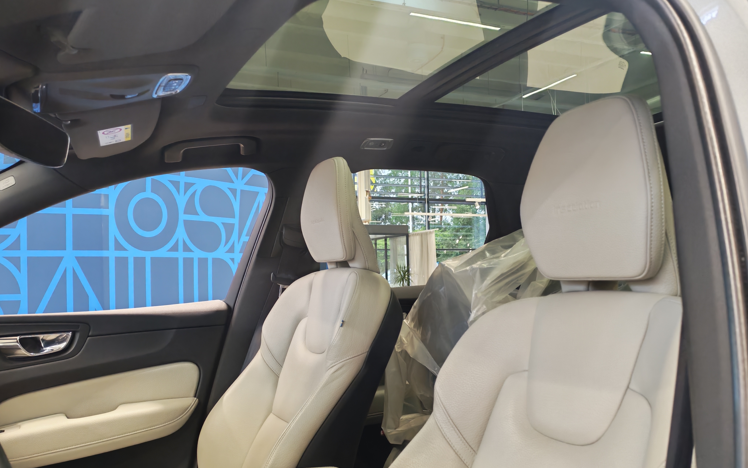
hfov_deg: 55.3
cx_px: 374
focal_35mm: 35
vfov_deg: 36.2
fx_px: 714
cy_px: 270
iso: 1600
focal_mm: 6.12
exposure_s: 1/50
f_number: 1.9
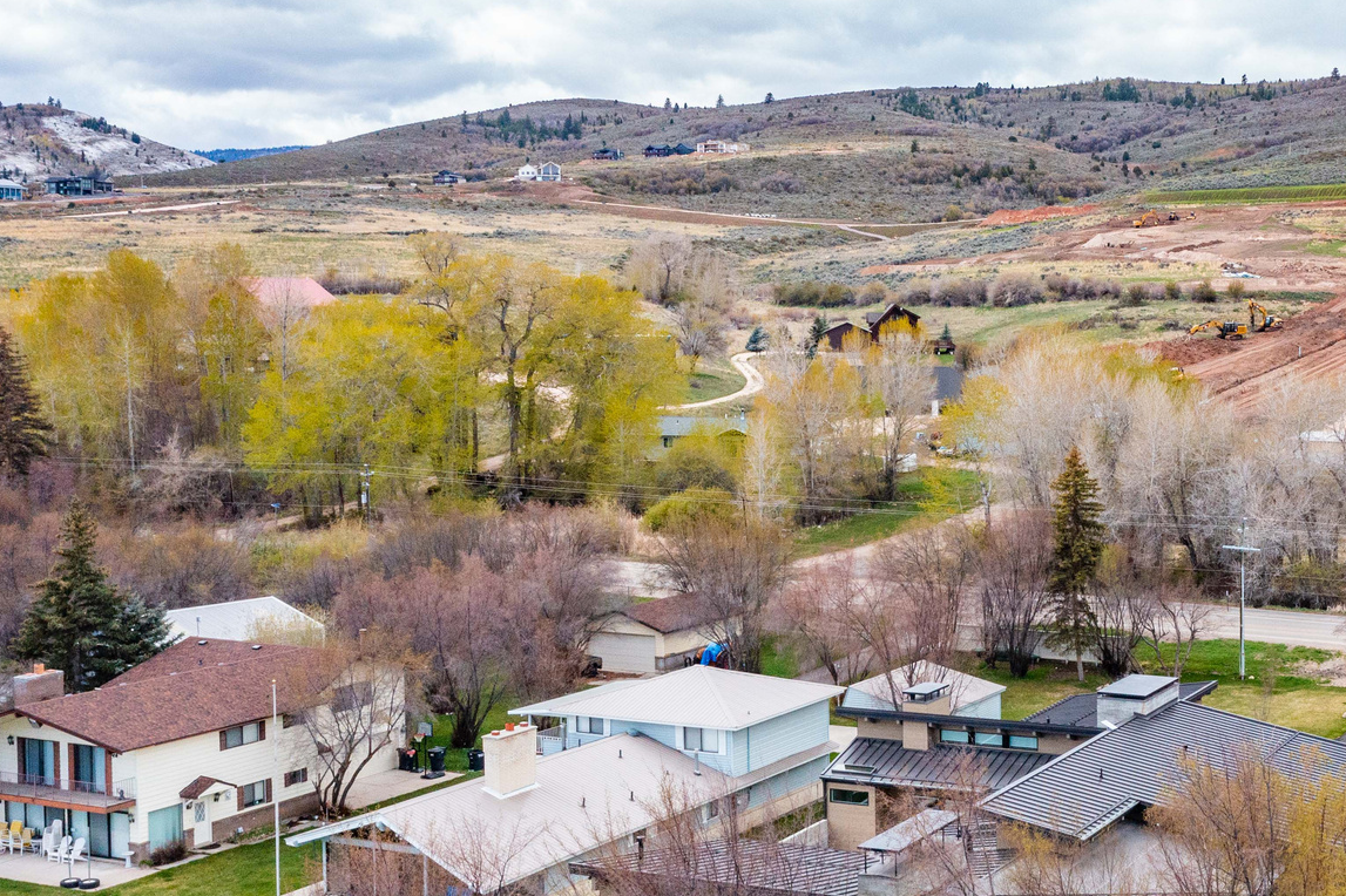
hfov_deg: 39.0
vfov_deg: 26.5
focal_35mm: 50
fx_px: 1869
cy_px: 711
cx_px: 934
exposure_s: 1/800
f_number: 6.3
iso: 400
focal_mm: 10.26
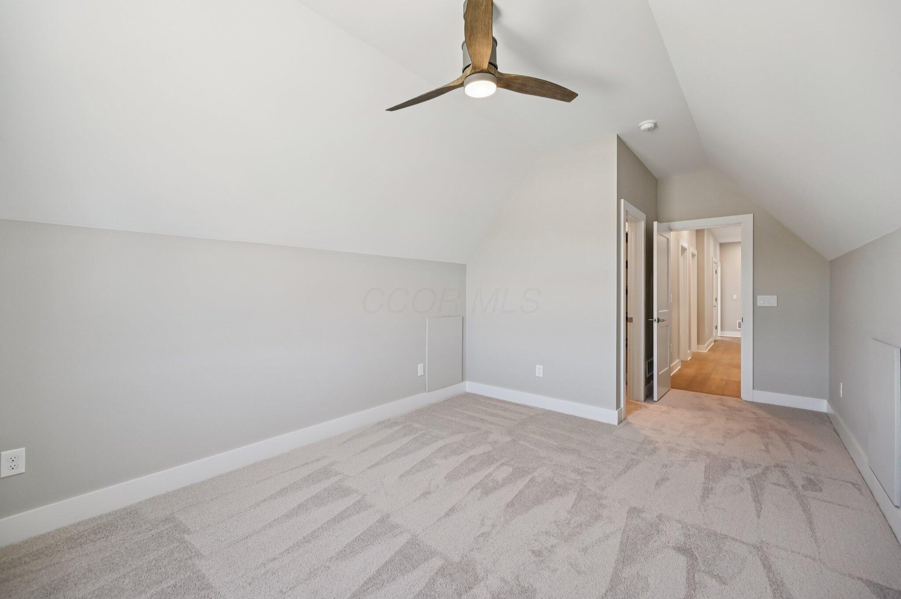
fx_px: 350
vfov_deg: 81.1
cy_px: 300
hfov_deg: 104.3
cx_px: 450
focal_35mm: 14
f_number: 4.8
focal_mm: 14
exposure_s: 1/30
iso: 400
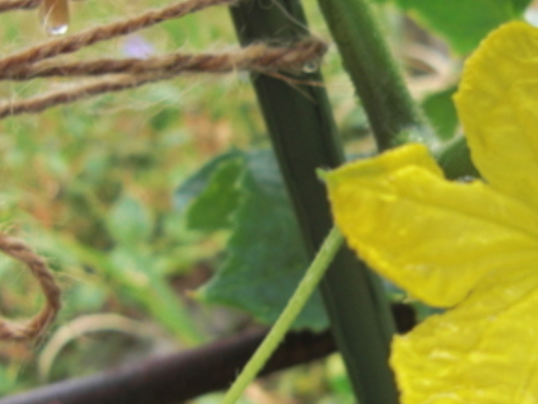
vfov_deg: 23.6
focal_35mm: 62
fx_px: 964
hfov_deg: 30.1
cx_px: 467
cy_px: 233
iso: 50
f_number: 2.6
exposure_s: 1/80
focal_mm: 4.9
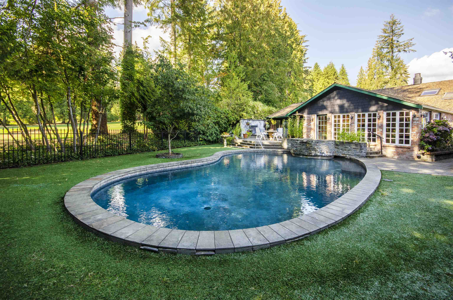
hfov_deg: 100.5
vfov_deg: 77.1
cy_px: 150
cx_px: 226
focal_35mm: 15
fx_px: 188
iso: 125
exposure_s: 1/80
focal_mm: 10
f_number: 8
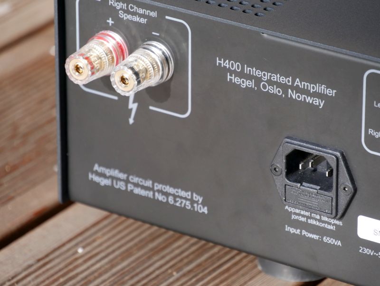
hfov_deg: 7.1
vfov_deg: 5.3
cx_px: 190
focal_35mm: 280
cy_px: 143
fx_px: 3076
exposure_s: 1/320
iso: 400
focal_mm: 140
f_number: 5.6
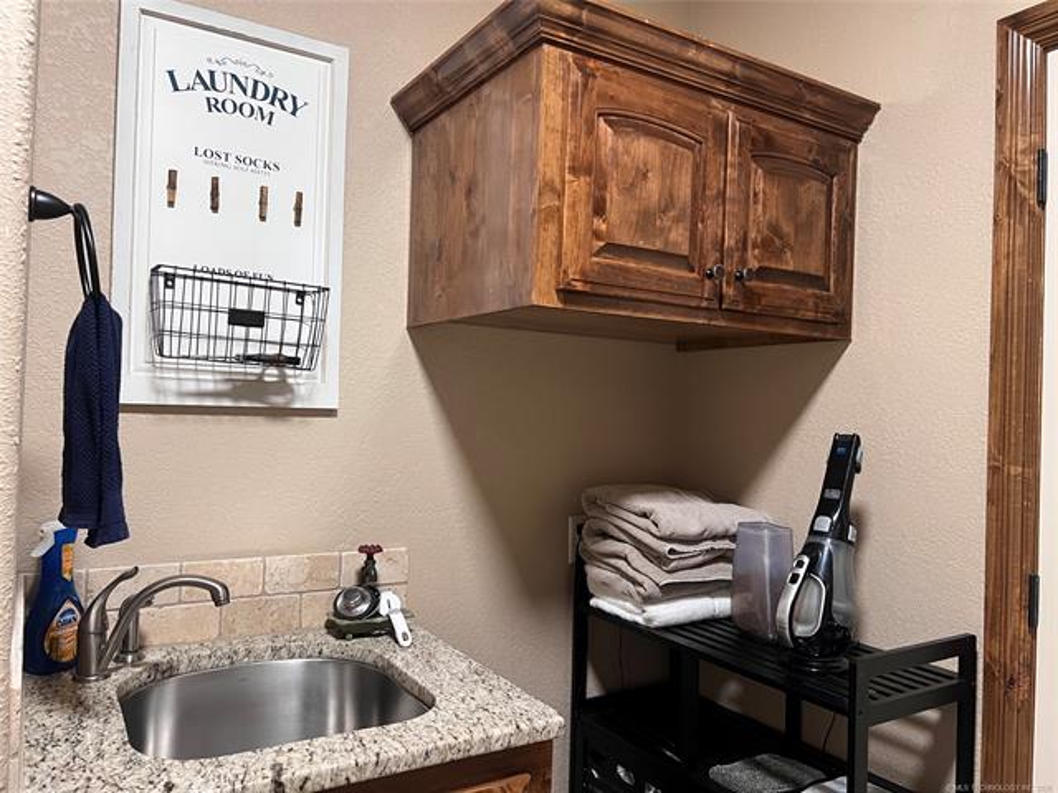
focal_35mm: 26
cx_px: 529
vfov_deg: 53.1
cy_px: 396
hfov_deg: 67.3
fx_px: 795
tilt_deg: +0.4
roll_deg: -1.4
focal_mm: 5.7
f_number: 1.5
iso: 320
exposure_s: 1/60
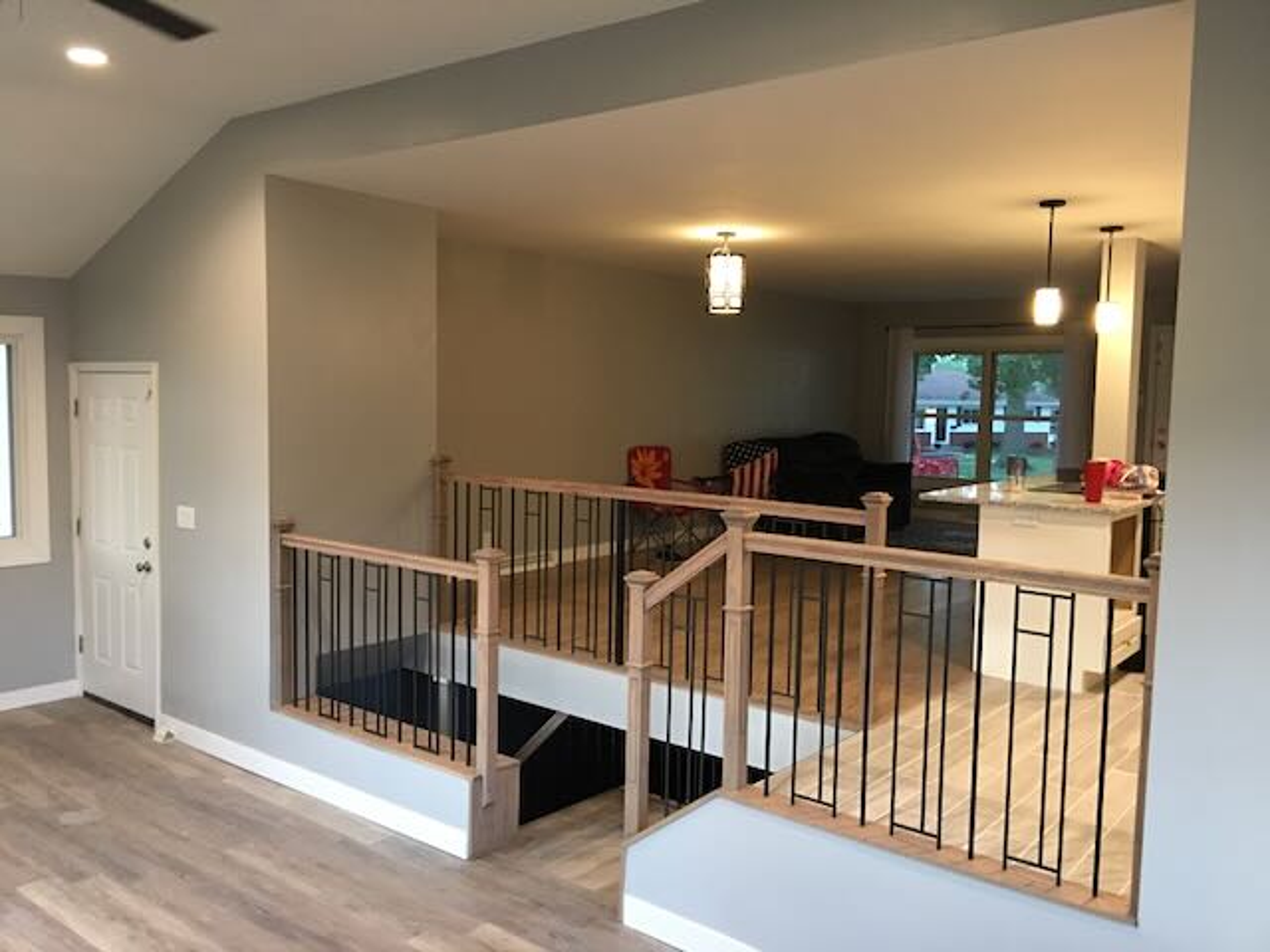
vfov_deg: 48.2
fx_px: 1064
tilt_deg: -5.2
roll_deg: -0.7
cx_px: 635
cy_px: 476
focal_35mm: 29
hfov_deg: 61.7
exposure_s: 1/15
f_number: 2.2
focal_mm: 4.15
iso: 100
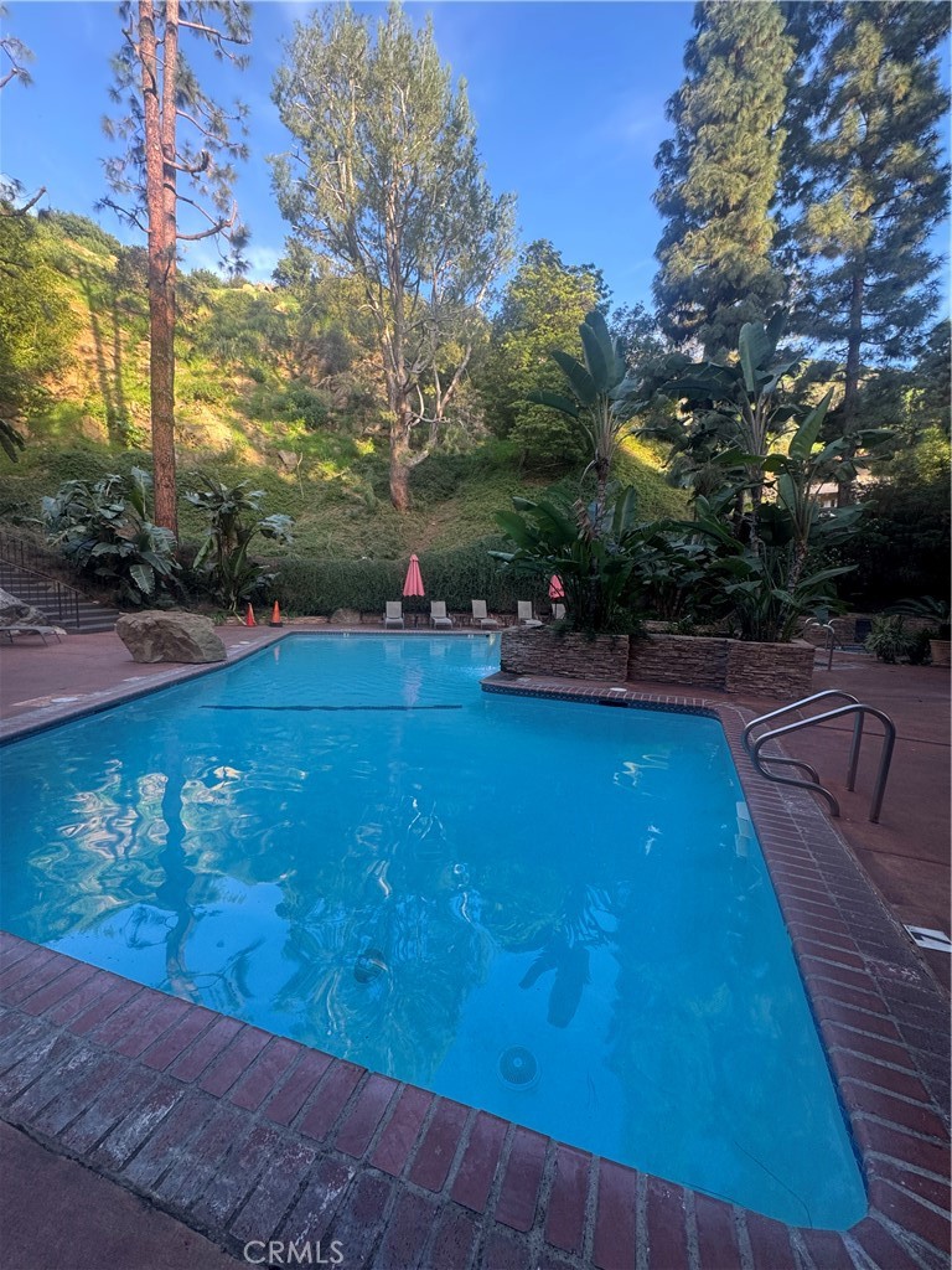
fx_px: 513
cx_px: 476
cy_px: 635
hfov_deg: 85.7
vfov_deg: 102.1
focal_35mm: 14
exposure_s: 1/99
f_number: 2.2
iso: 100
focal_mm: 2.22
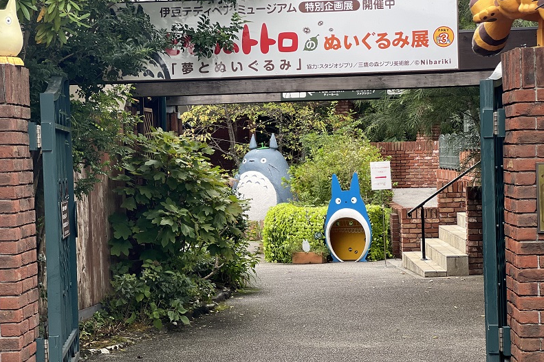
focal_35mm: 81
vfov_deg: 16.8
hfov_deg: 25.1
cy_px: 194
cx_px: 273
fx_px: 1224
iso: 40
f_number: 2.8
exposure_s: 1/121
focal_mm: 9
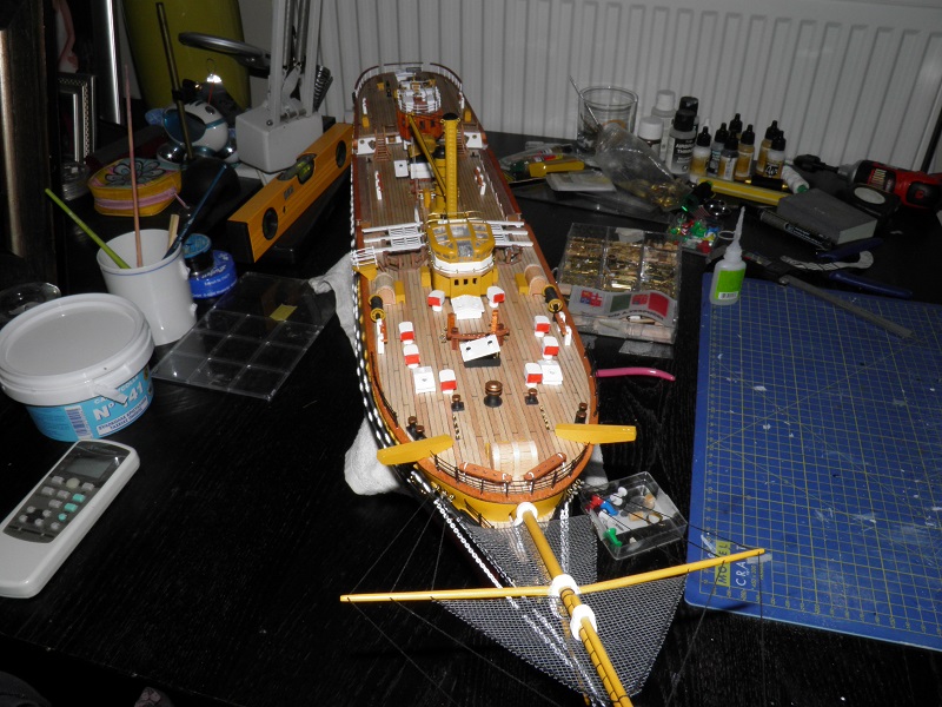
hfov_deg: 63.4
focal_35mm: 28
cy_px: 354
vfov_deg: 49.7
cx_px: 471
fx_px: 762
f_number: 8
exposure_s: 1/30
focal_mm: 4.9
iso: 100
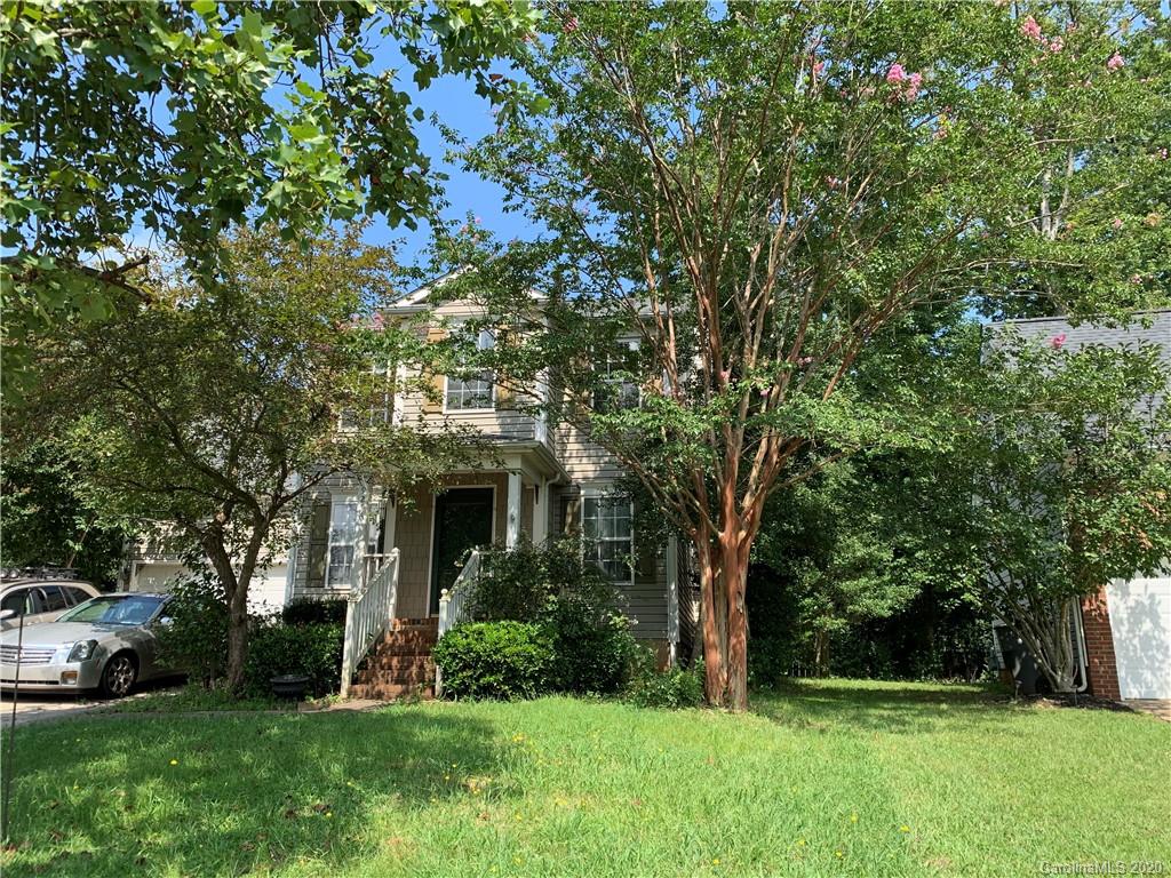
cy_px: 439
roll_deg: -0.9
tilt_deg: +15.8
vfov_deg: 53.1
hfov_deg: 67.3
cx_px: 586
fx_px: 880
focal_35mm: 26
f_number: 1.8
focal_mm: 4.25
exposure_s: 1/737
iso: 25
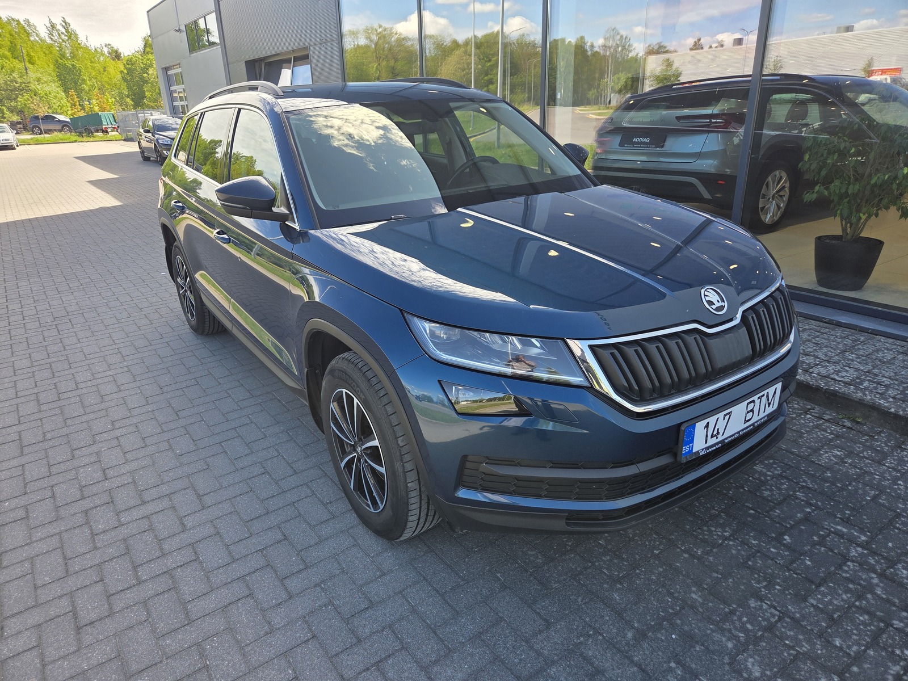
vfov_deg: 58.9
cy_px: 340
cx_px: 454
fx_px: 603
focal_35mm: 23
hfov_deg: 73.9
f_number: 1.8
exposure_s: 1/1093
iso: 80
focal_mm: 5.4
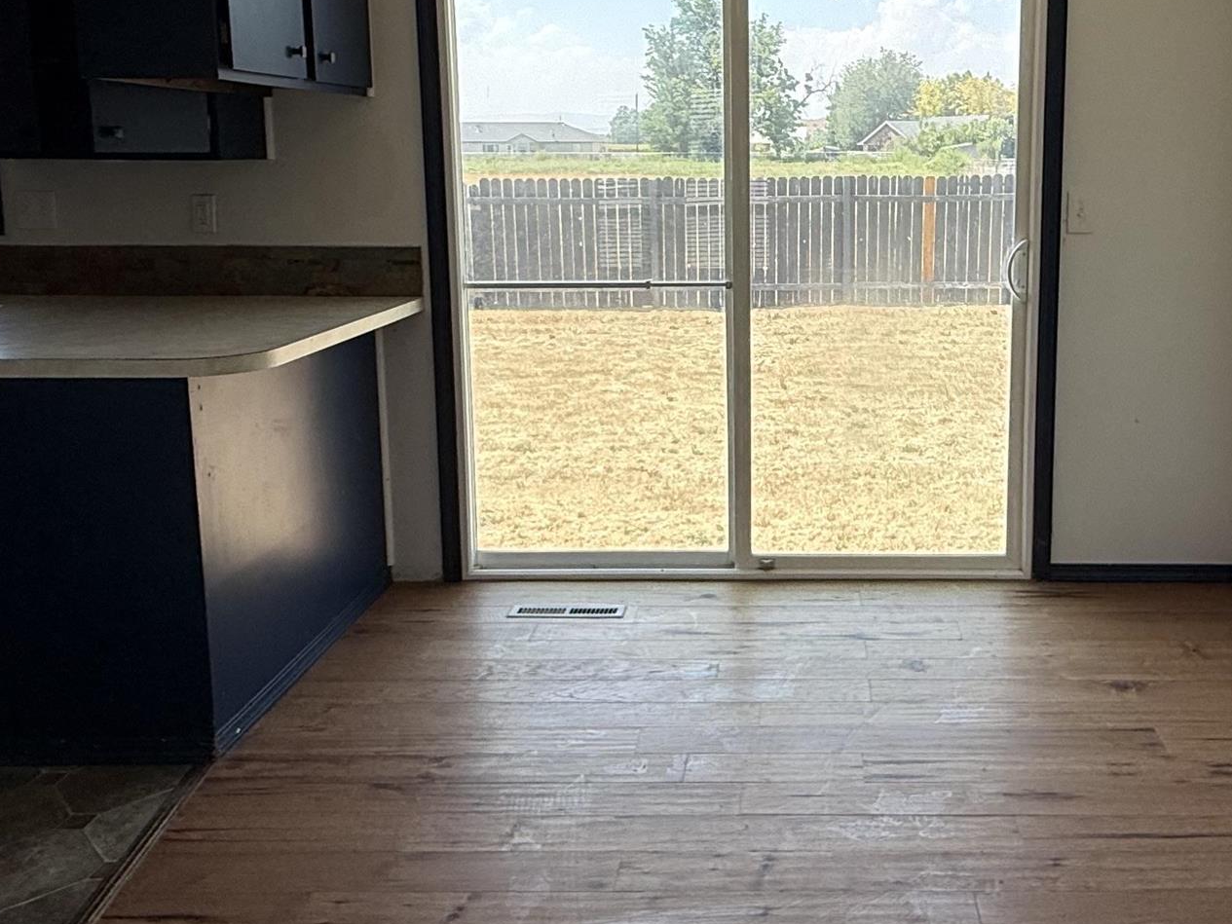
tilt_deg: -8.0
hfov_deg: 52.9
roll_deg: -0.2
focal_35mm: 34
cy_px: 329
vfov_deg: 41.4
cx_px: 826
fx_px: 1210
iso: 50
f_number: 2.2
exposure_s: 1/455
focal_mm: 2.22
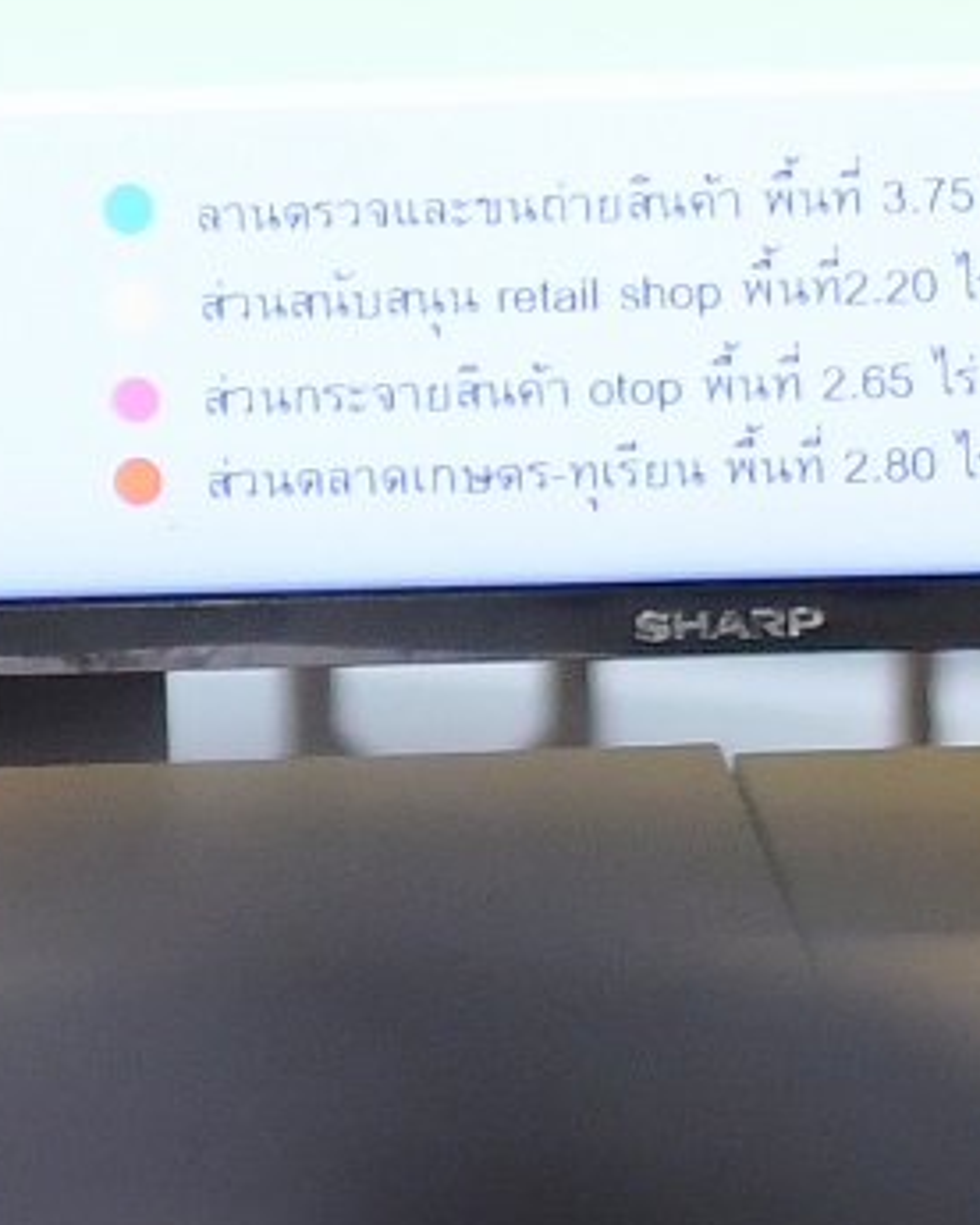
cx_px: -1559
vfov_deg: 2.5
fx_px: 27989
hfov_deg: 2.0
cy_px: -1520
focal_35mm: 772
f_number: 2.8
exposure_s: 1/100
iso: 800
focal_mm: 70
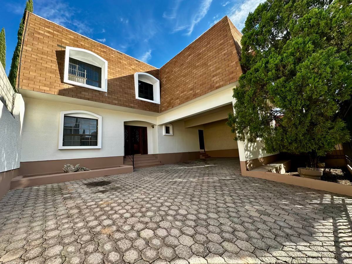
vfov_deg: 85.7
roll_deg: +3.5
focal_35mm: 14
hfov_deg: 102.1
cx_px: 176
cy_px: 132
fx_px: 142
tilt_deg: +8.4
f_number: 2.2
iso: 40
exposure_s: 1/367
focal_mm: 2.22
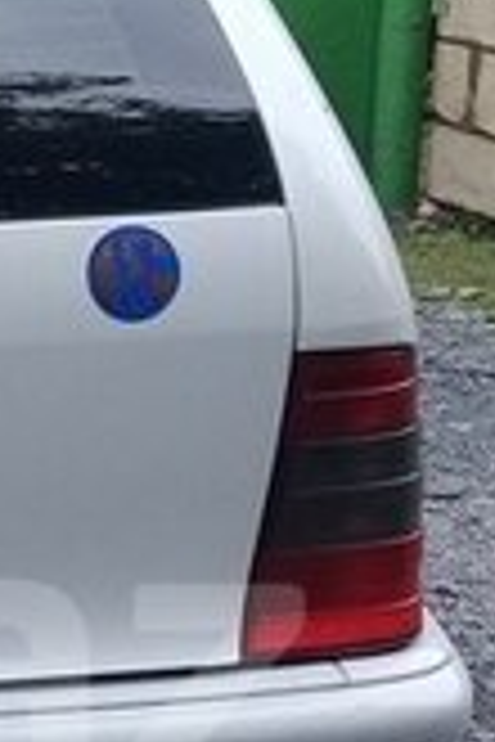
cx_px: -500
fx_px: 2660
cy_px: 650
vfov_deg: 15.7
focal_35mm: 129
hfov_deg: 9.9
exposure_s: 1/344
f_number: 2.2
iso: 50
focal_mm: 3.3
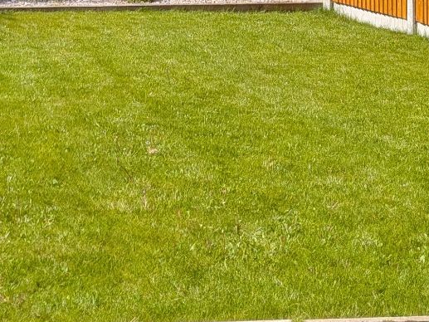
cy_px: -122
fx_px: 1178
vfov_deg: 14.7
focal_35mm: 95
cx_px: 0
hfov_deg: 20.0
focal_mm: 4.53
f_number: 1.7
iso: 28
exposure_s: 1/1802
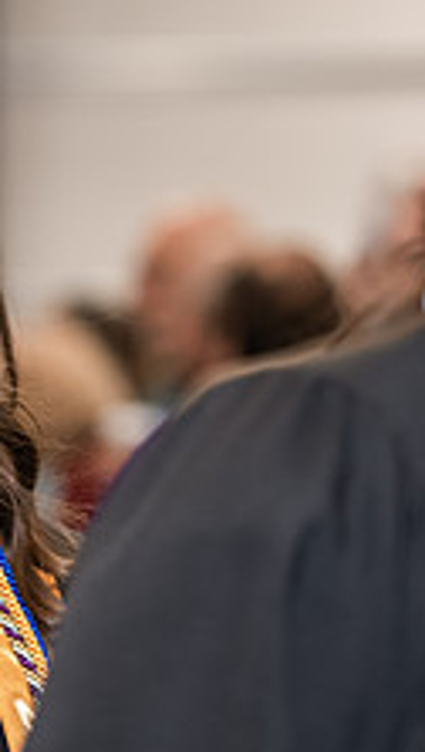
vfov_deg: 7.1
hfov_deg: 4.0
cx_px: -20
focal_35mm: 305
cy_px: 430
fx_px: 6090
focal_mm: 112
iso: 2500
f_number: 3.2
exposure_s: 1/200
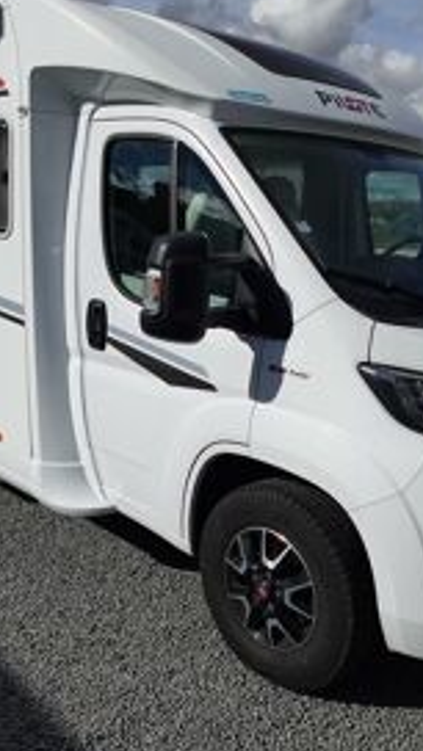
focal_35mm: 37
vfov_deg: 54.0
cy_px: 353
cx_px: 196
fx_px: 738
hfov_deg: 32.0
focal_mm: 7.6
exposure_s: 1/10000
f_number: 2
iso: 125
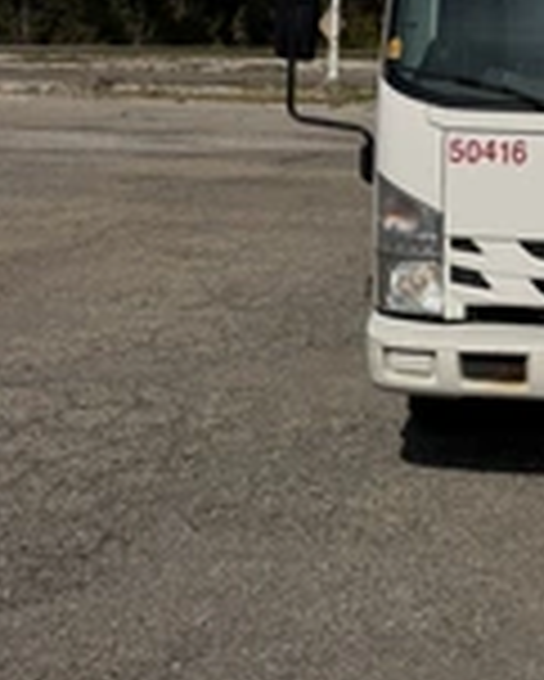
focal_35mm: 62
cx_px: 652
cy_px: 23
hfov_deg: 22.7
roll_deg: -2.0
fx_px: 1247
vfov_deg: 28.8
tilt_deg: +2.7
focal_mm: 6.76
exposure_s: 1/14286
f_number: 1.78
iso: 100
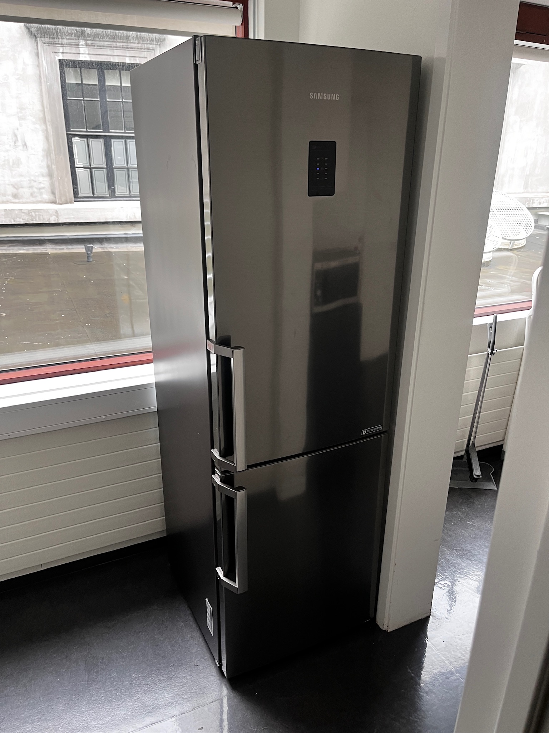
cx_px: 274
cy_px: 366
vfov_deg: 67.3
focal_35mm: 26
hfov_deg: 53.1
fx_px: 550
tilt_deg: -19.3
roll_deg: +0.1
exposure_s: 1/60
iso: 160
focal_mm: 5.1
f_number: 1.6
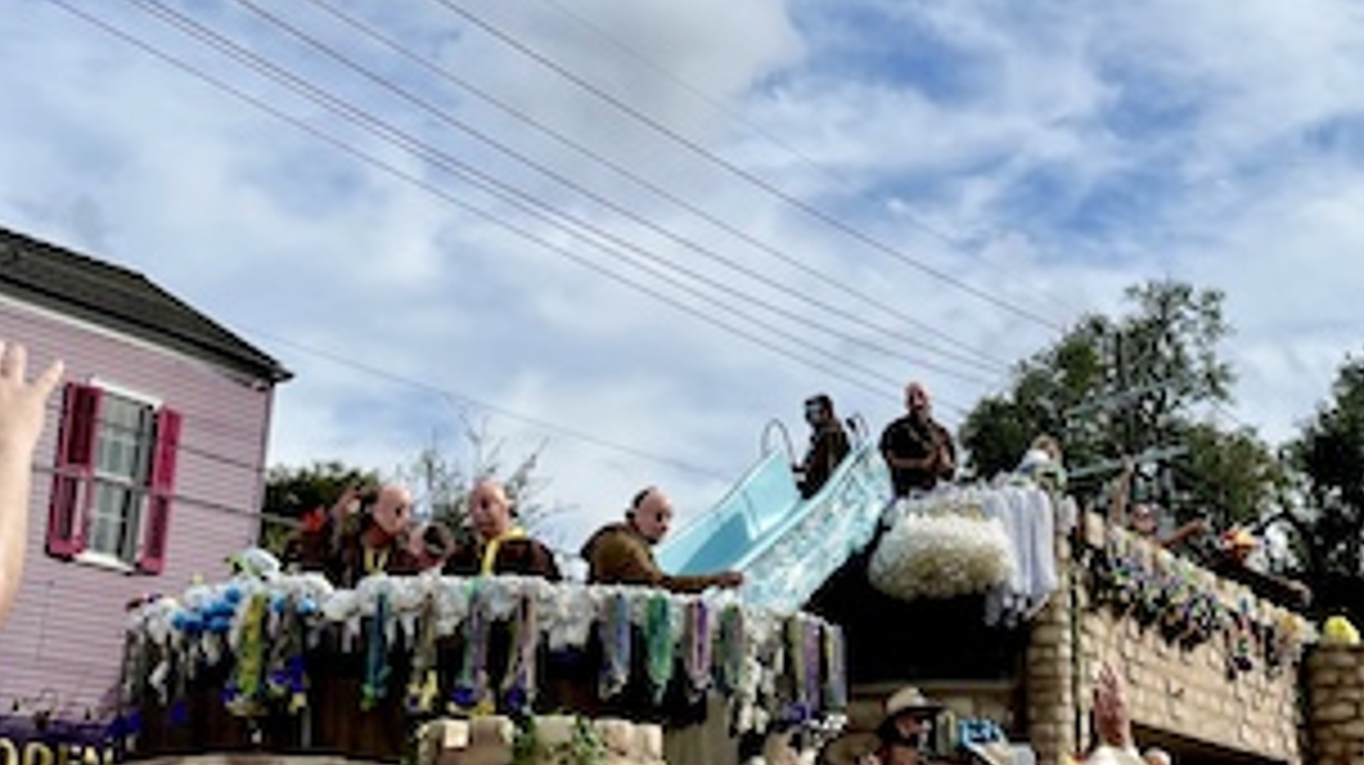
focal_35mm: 54
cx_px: 869
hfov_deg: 38.2
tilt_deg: +16.1
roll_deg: -1.7
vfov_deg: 22.2
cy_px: 328
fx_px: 1952
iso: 32
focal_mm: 5.1
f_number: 1.6
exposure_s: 1/6993
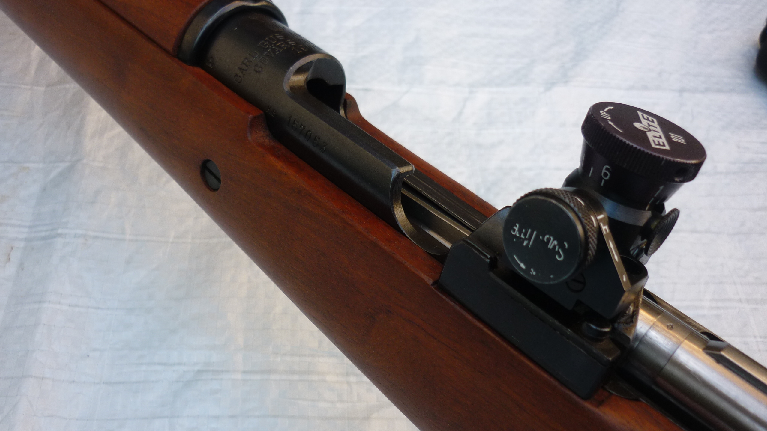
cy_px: 223
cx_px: 384
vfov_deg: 32.8
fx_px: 732
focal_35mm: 36
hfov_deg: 55.3
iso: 80
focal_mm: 5.5
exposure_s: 1/100
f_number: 2.8
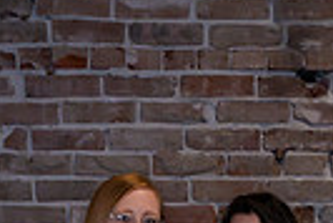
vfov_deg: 8.3
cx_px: 258
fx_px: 1454
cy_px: 467
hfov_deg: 13.0
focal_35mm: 157
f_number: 5
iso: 6400
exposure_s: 1/320
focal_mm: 36
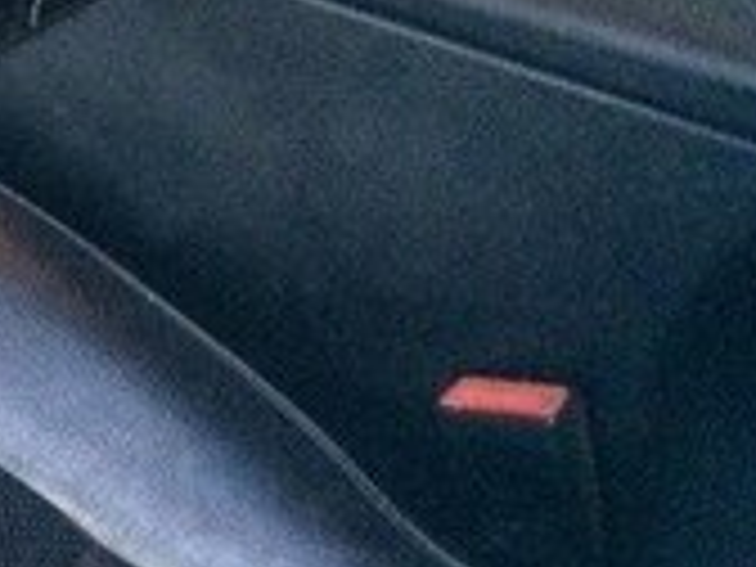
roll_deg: -3.1
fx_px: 2490
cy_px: -155
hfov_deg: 14.6
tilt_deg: -37.8
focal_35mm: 114
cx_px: -711
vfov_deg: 12.6
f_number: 2.2
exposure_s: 1/20
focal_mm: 4.15
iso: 320
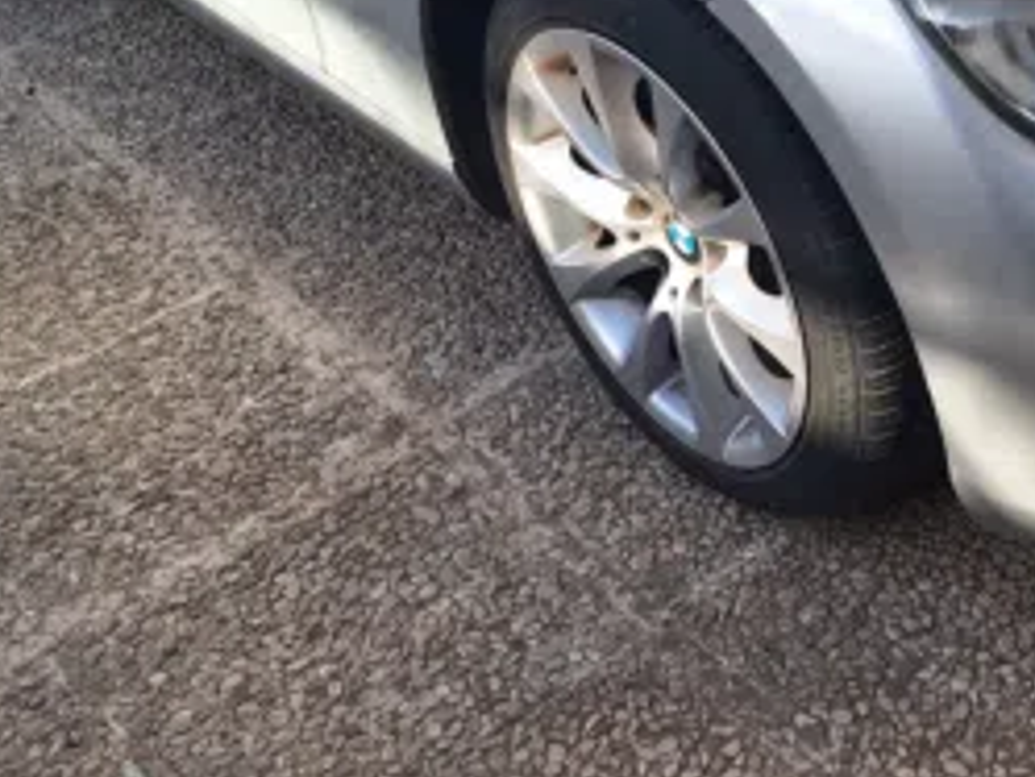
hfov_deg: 30.8
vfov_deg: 24.6
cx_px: 985
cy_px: 216
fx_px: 1765
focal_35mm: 59
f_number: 1.8
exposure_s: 1/315
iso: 40
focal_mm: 5.54
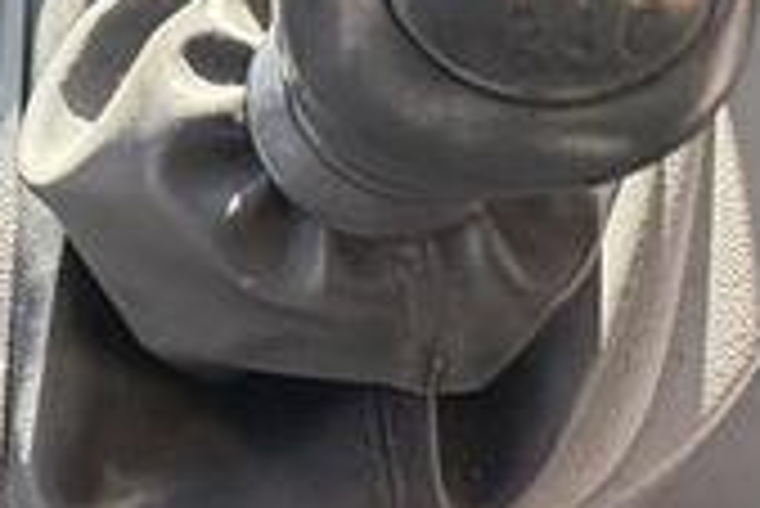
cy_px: -130
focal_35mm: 77
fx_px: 1627
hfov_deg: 23.0
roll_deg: -3.2
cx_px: -256
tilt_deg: -22.8
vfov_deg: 16.8
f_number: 2.2
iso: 80
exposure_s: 1/142
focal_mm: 2.22
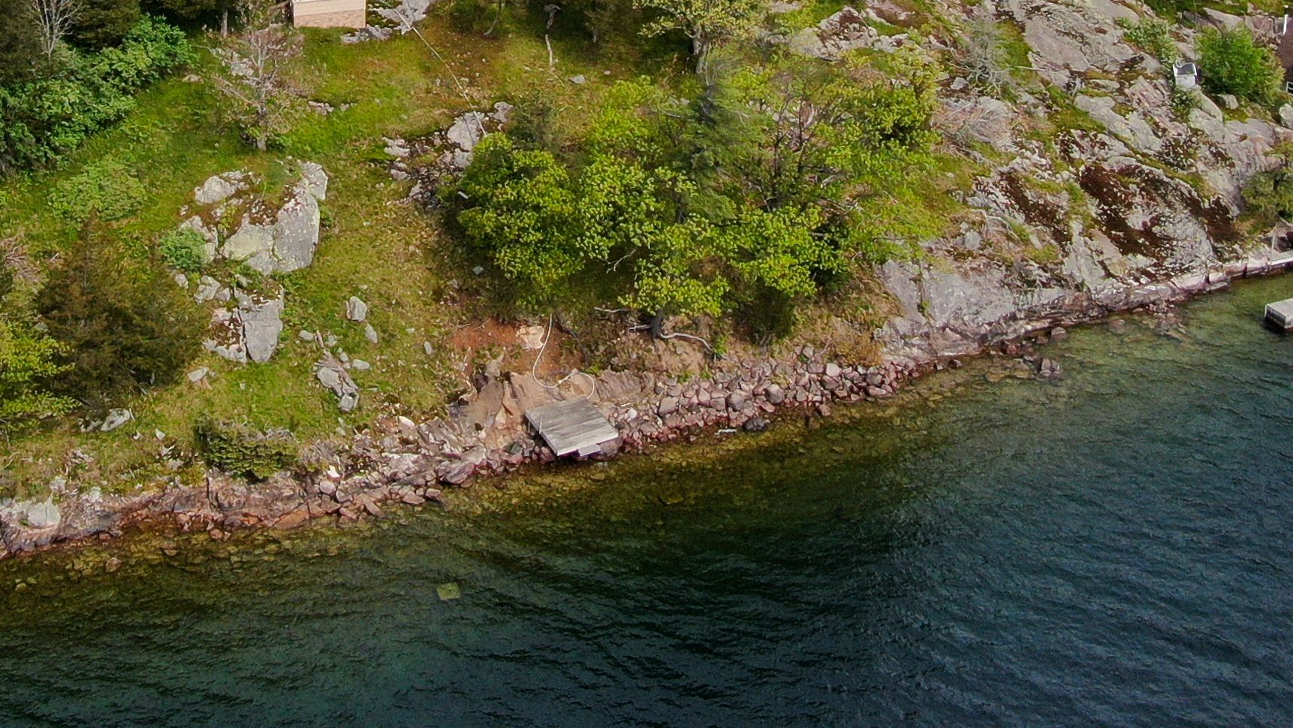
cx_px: 405
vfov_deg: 15.0
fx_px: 2640
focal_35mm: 77
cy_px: -197
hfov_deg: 27.3
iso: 100
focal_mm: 5.33
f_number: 3.1
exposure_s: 1/1000
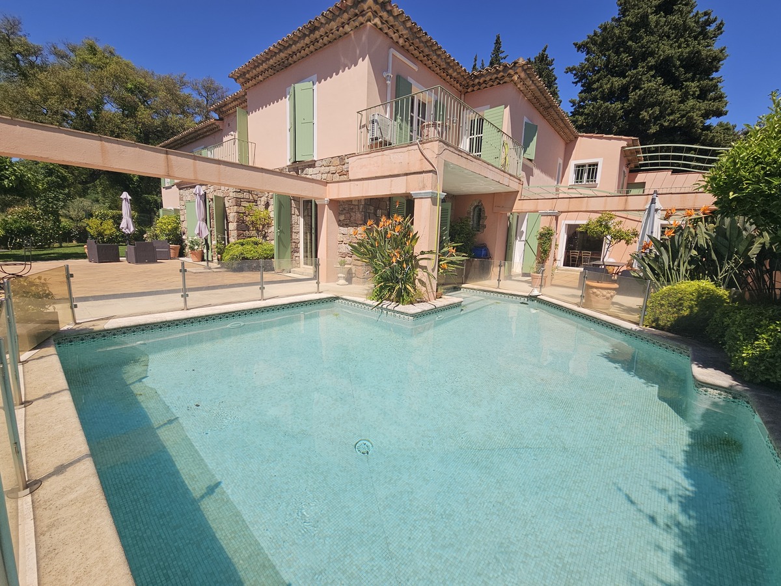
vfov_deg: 89.9
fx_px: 293
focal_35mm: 13
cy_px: 293
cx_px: 390
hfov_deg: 106.2
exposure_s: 1/3474
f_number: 2.2
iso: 50
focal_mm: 2.2
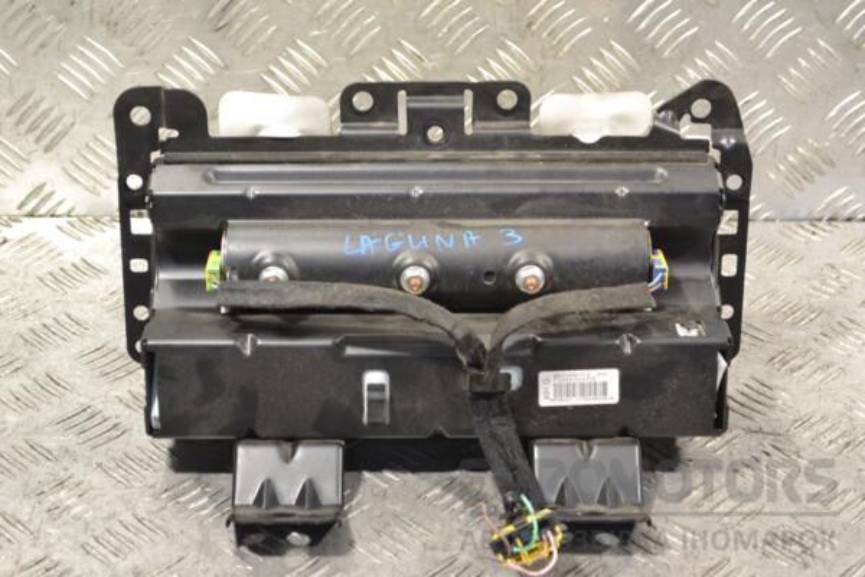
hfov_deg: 28.1
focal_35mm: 72
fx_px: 1730
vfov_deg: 18.9
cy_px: 288
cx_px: 432
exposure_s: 1/200
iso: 3200
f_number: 7.1
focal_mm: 48
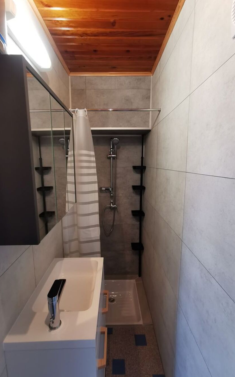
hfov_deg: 68.0
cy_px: 189
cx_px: 116
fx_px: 174
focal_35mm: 17
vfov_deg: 94.4
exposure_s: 1/33.3
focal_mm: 2.35
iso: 250
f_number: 2.2
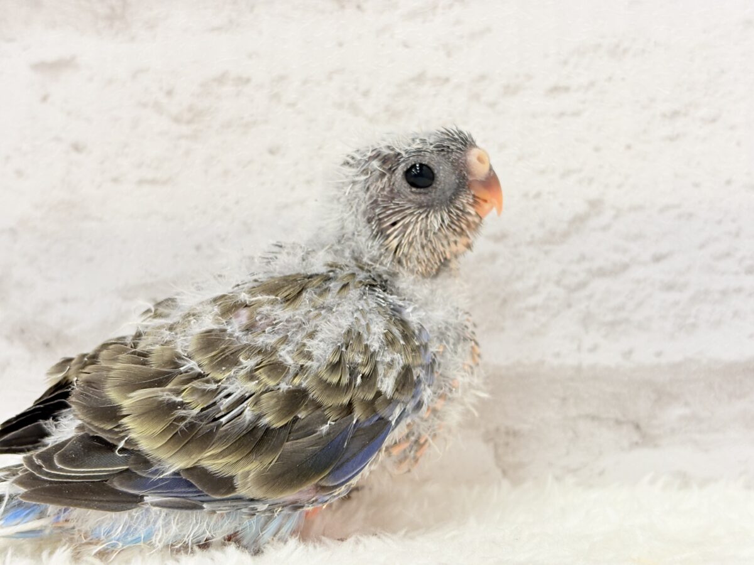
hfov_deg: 36.8
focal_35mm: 52
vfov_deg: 28.0
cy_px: 282
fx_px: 1133
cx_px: 377
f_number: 1.6
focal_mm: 5.96
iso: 80
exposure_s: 1/50
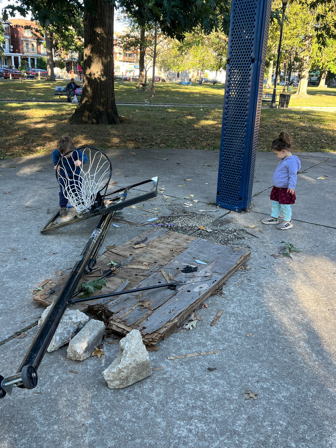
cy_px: 219
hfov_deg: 42.9
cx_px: 156
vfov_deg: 55.3
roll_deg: -1.1
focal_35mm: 33
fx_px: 427
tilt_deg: -16.8
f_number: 1.6
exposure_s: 1/176
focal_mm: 5.1
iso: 40
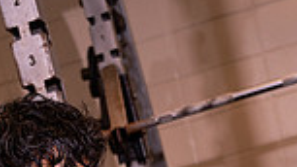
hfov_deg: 19.8
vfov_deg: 9.8
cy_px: 412
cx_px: 111
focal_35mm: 108
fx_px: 850
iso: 500
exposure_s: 1/250
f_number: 4
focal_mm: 35
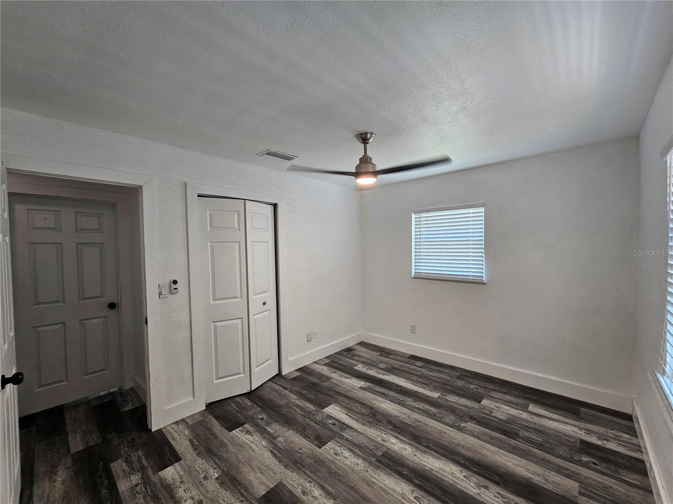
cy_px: 252
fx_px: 253
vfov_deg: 89.9
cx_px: 336
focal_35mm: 13
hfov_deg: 106.2
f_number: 2.2
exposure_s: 1/60
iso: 160
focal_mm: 2.2
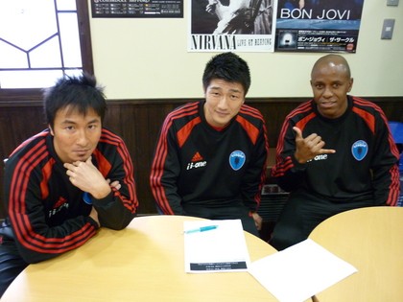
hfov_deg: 55.4
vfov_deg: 42.9
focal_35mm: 33
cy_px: 151
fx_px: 384
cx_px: 202
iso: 400
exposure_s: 1/25
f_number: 2.8
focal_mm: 5.5
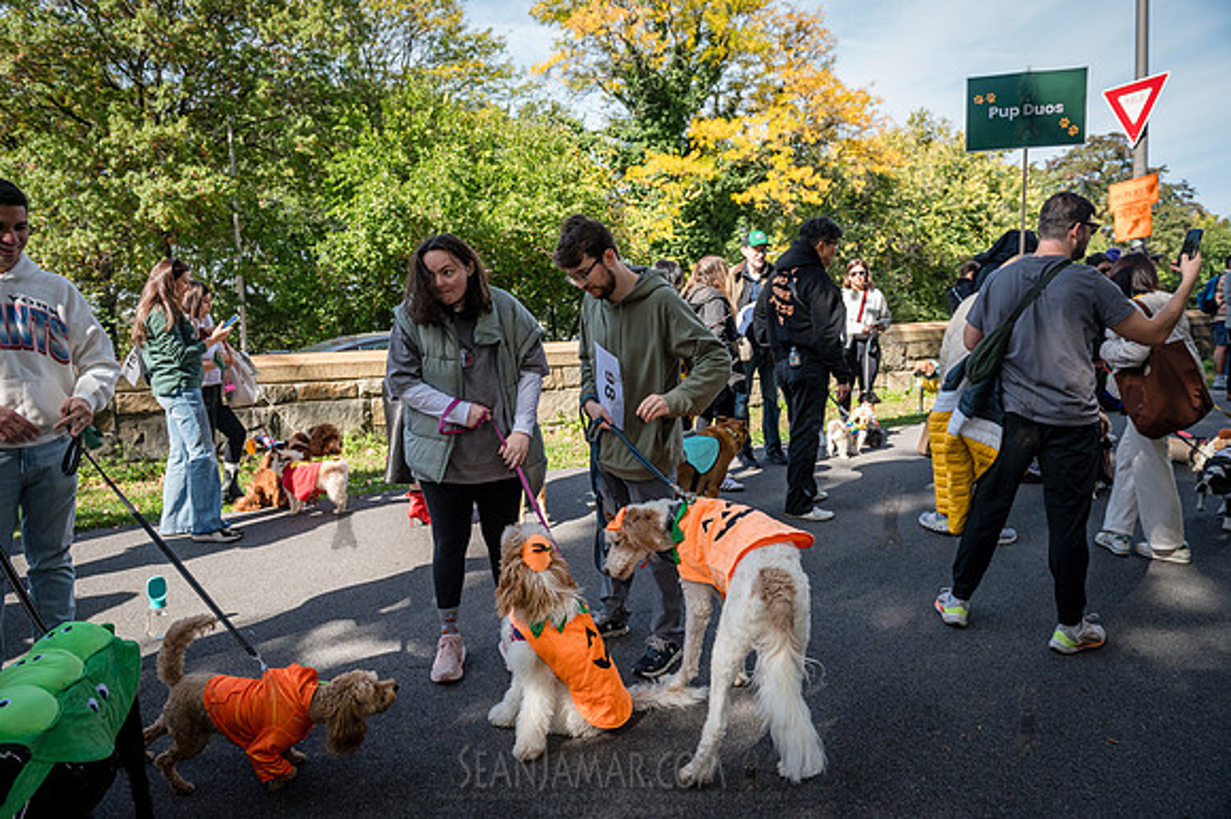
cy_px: 410
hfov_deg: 73.8
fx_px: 820
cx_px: 616
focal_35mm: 24
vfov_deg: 53.1
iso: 1000
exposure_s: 1/2000
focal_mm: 24
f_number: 5
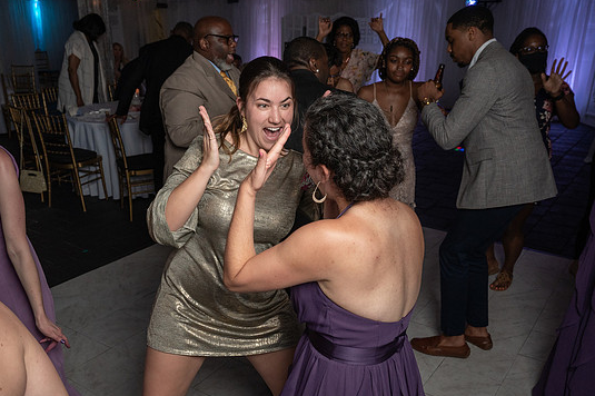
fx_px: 562
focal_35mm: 34
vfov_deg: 38.7
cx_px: 279
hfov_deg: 55.8
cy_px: 230
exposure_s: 1/200
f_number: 5.6
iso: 1600
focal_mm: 25
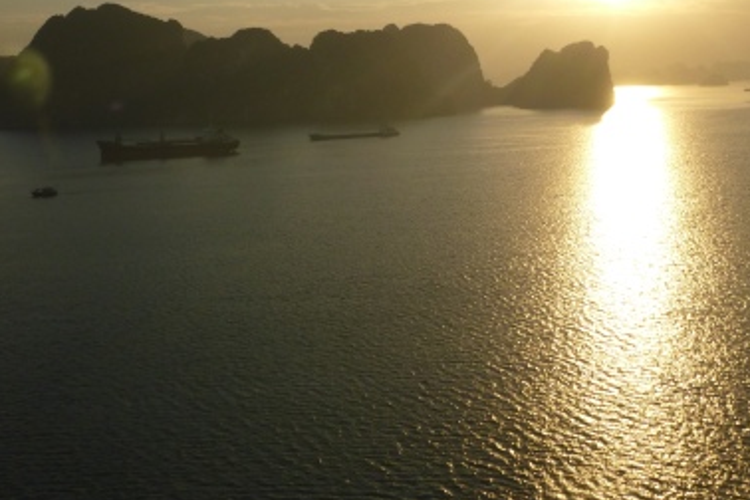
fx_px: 1083
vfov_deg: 25.0
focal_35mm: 52
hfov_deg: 38.2
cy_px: 23
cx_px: 373
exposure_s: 1/250
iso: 100
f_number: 9
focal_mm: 4.8
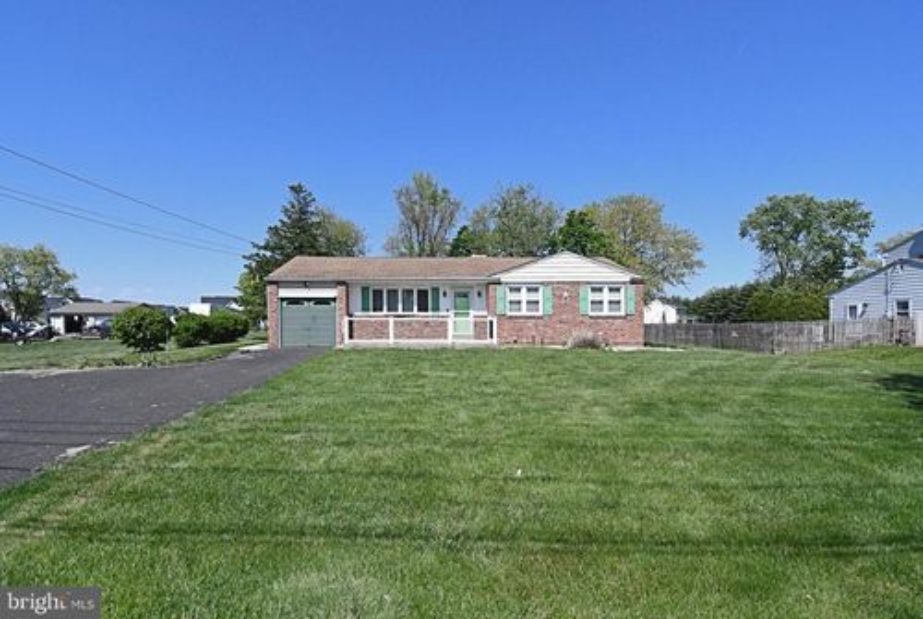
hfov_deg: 96.6
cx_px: 462
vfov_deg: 73.9
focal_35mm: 16
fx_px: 411
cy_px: 310
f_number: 9
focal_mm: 11
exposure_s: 1/4000
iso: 2000
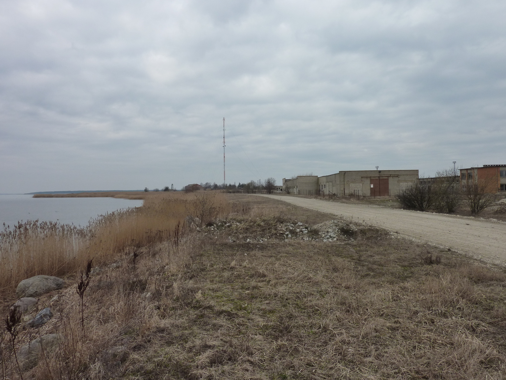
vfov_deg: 54.9
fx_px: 365
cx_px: 253
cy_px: 190
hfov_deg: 69.4
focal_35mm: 25
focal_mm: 4.1
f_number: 5
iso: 125
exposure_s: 1/400
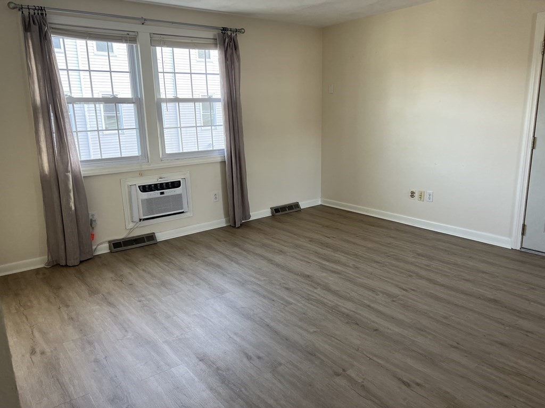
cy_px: 204
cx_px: 272
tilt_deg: -12.2
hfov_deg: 67.3
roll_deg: +1.2
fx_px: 409
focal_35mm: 26
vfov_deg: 53.1
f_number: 1.5
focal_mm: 5.7
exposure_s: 1/115
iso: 125
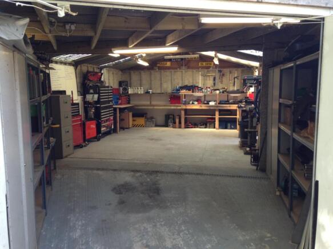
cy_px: 124
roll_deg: +1.1
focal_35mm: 33
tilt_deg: -7.7
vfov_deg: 42.9
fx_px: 317
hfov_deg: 55.4
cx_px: 166
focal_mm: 4.12
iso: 64
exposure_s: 1/40
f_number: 2.4
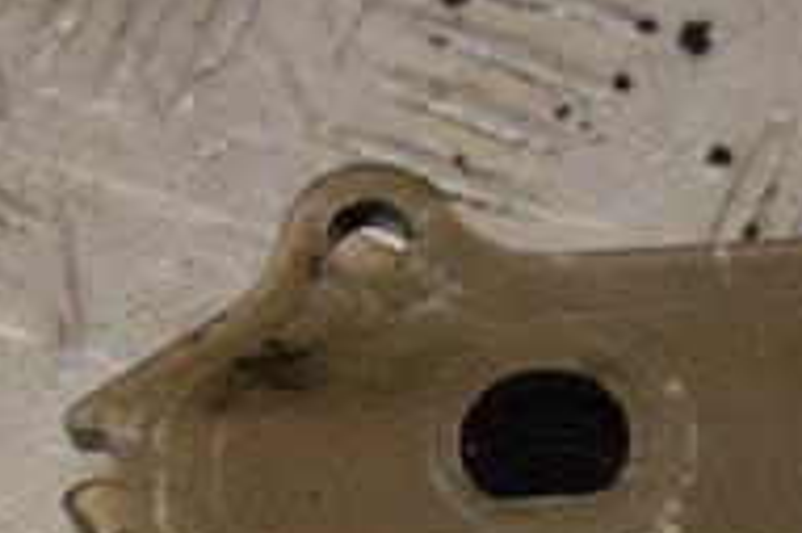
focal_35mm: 292
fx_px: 6499
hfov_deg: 7.1
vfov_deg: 4.7
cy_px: 625
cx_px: 647
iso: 800
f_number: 9
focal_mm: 62
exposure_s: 1/200
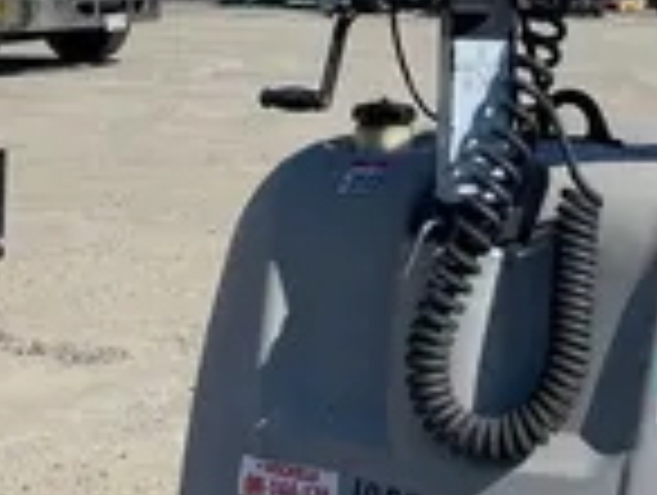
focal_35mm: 98
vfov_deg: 15.1
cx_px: 436
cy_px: 128
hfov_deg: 19.9
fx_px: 1863
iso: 50
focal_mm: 4.2
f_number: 1.6
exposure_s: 1/6135
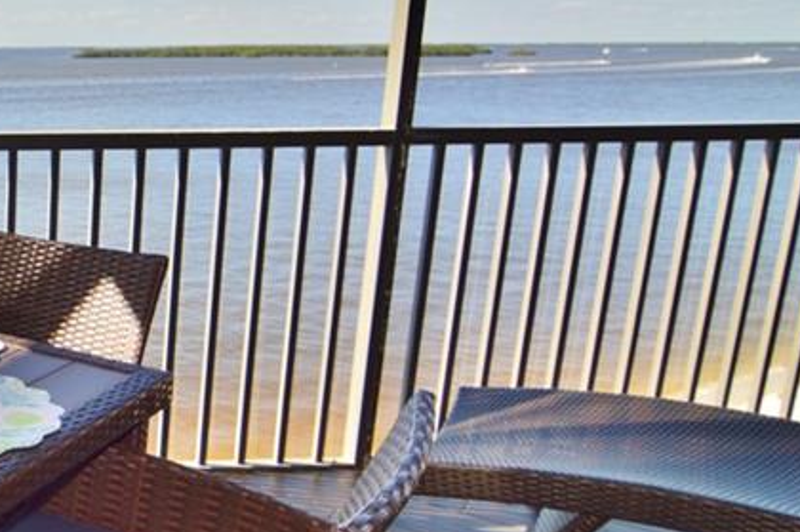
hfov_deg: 37.2
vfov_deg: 33.1
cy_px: 278
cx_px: -150
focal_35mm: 40
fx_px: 893
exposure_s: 1/125
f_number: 5.6
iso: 100
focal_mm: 11
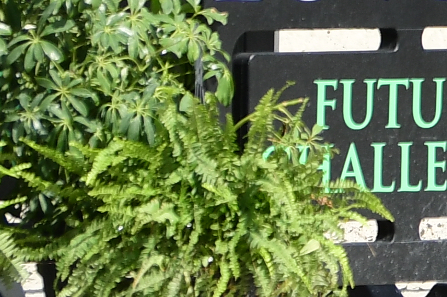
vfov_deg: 1.2
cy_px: -575
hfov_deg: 1.8
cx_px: 1081
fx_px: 13962
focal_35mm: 1125
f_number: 3.5
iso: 200
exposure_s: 1/2000
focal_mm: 110
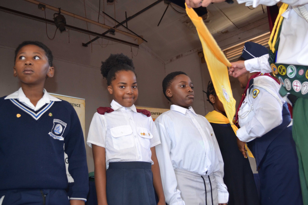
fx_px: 334
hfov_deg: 49.6
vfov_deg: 34.2
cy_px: 102
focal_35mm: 39
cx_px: 154
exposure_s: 1/60
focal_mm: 26
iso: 720
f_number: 4.2
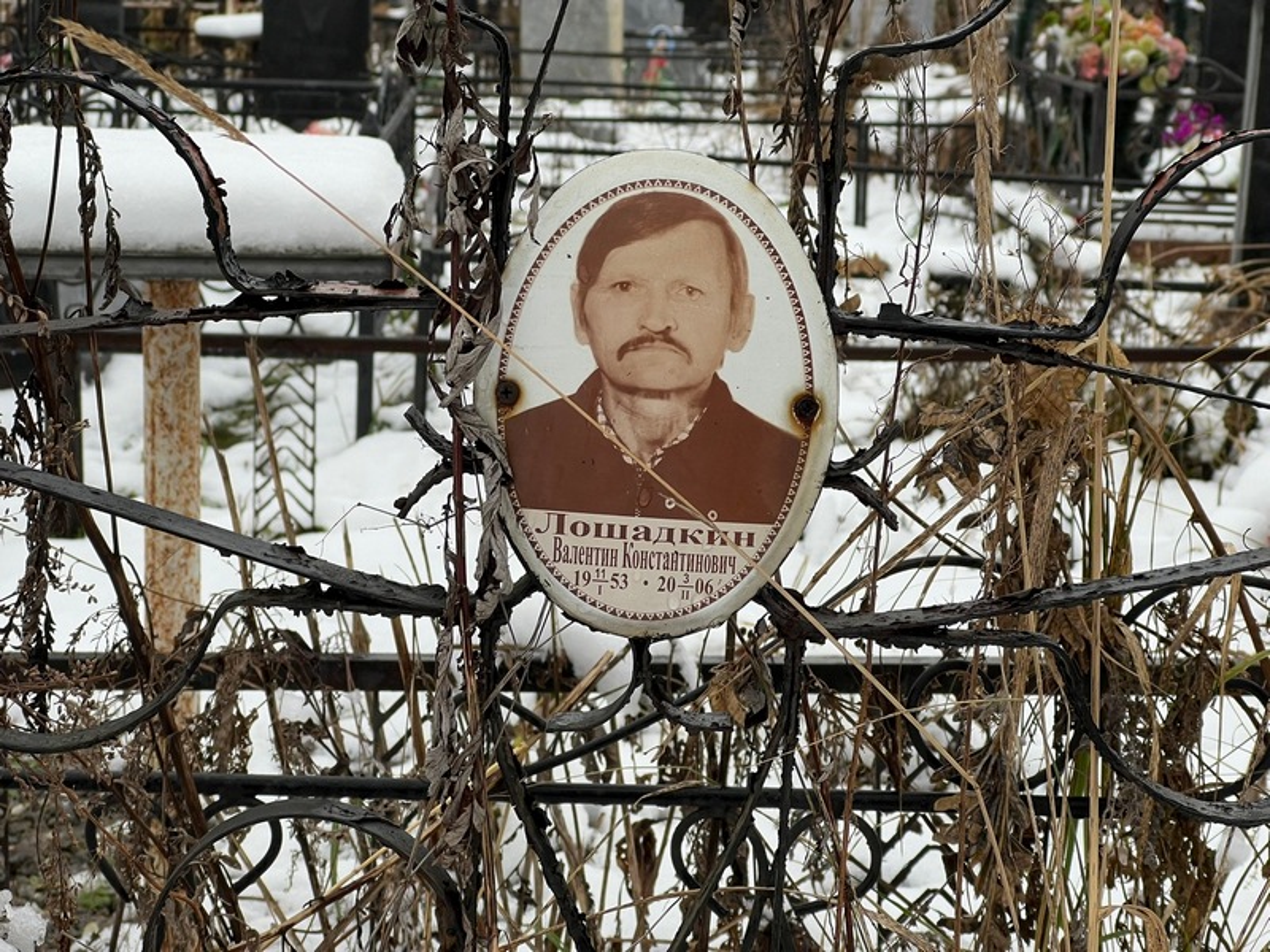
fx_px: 2825
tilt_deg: -10.0
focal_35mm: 77
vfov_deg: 19.1
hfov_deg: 25.3
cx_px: 635
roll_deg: -0.9
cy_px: 476
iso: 40
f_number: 2.8
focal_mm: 9
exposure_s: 1/99
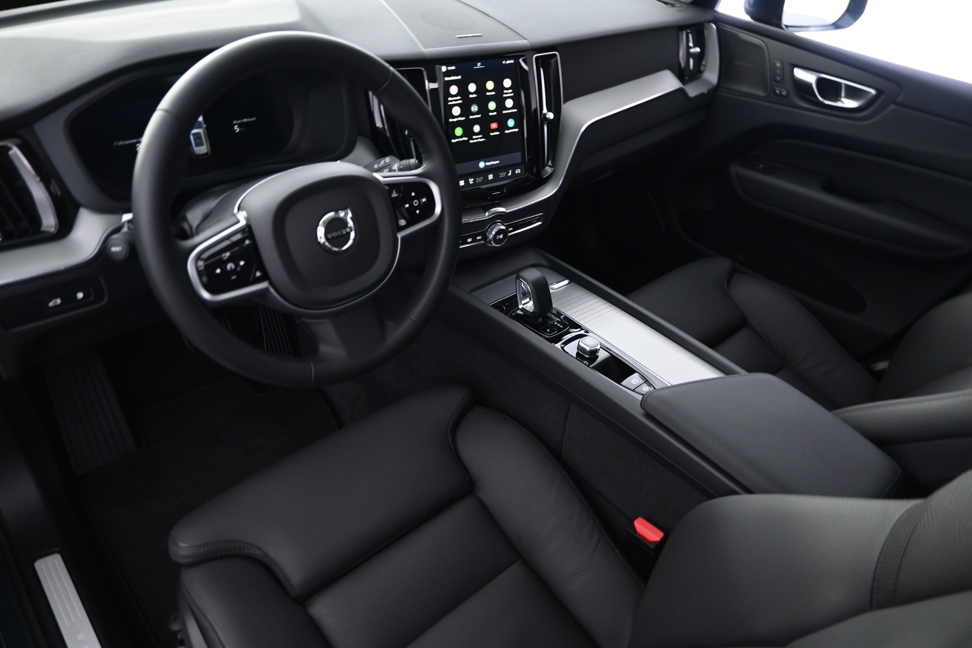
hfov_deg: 73.7
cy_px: 324
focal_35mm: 24
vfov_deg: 53.1
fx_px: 648
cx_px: 486
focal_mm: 16
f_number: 3.5
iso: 1600
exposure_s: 1/6
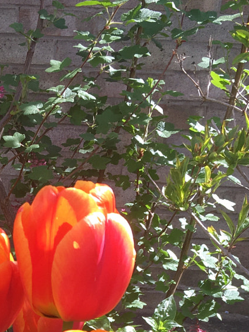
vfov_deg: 21.3
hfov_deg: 17.2
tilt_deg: -19.6
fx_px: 796
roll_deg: -4.0
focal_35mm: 83
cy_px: 437
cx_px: -21
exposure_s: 1/346
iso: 25
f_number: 2.2
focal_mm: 4.15
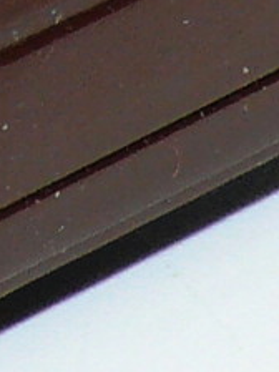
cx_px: -40
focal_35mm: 963
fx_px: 10349
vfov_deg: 2.1
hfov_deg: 1.5
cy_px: -199
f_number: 4
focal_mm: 16
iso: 100
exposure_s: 1/30
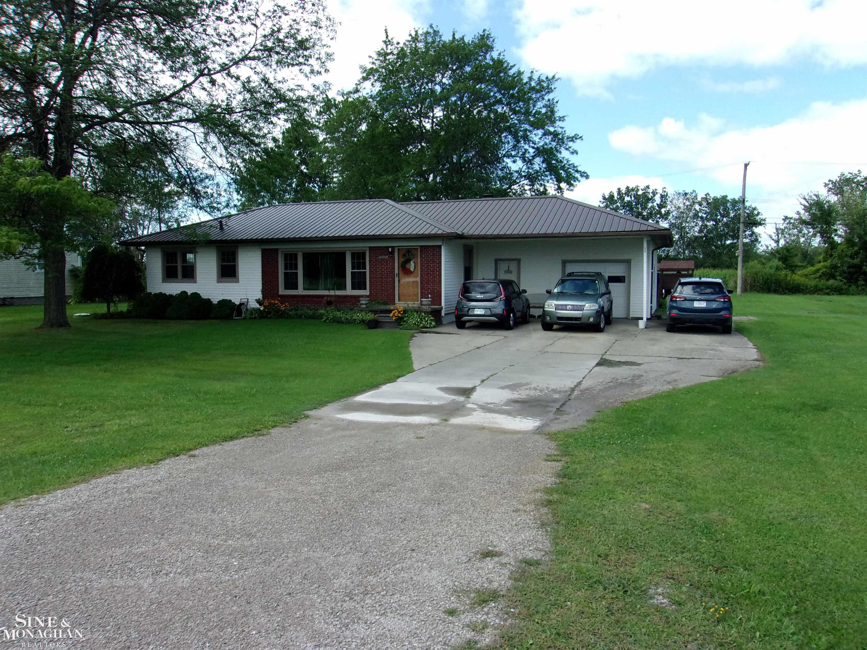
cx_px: 434
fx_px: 676
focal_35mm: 27
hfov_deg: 65.3
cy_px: 325
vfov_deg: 51.4
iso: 200
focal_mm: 4.9
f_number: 10.4
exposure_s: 1/150
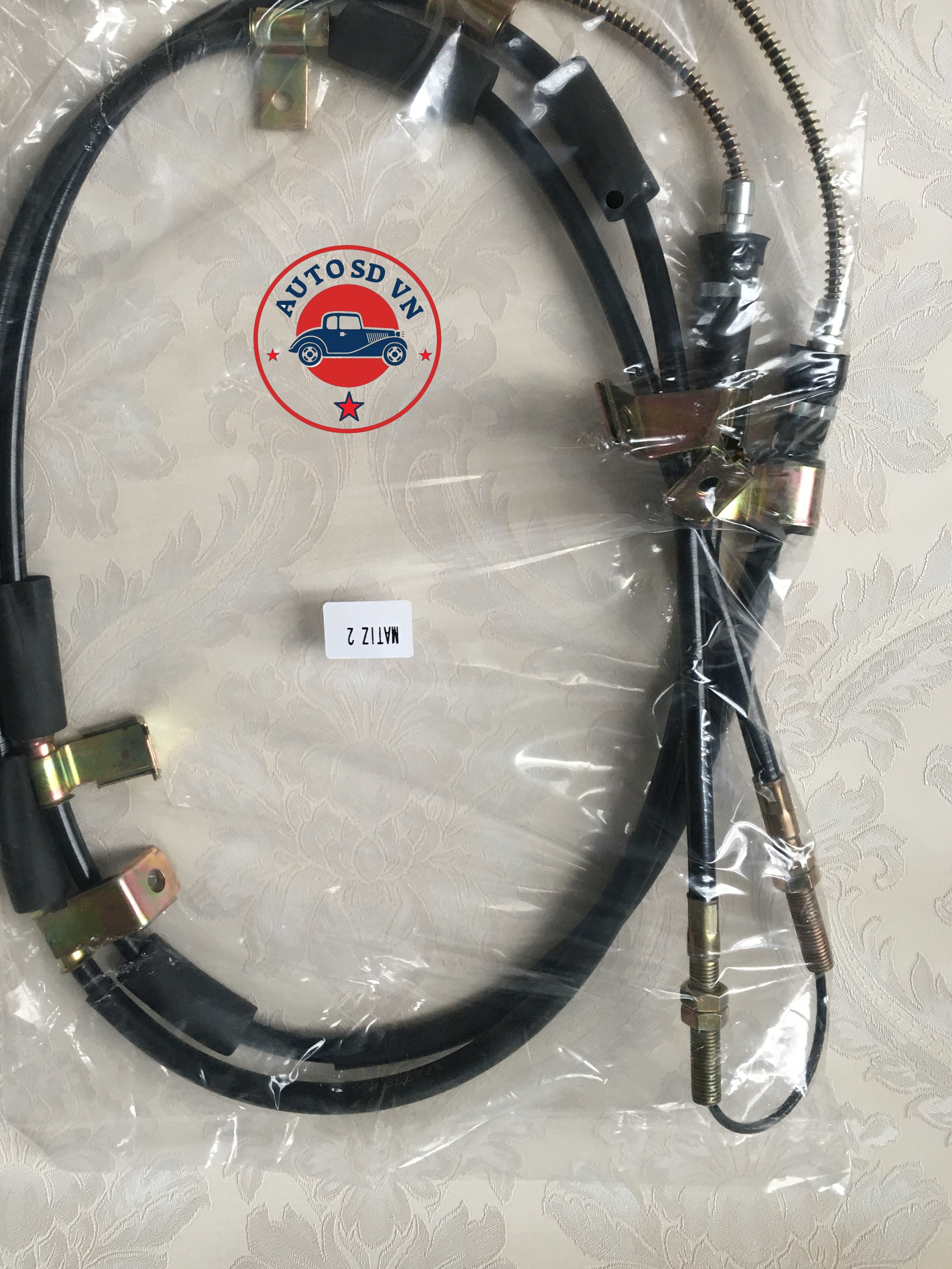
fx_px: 1283
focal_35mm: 35
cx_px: 408
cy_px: 519
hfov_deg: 40.6
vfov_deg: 52.3
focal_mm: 4.15
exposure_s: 1/33
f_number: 2.2
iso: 100
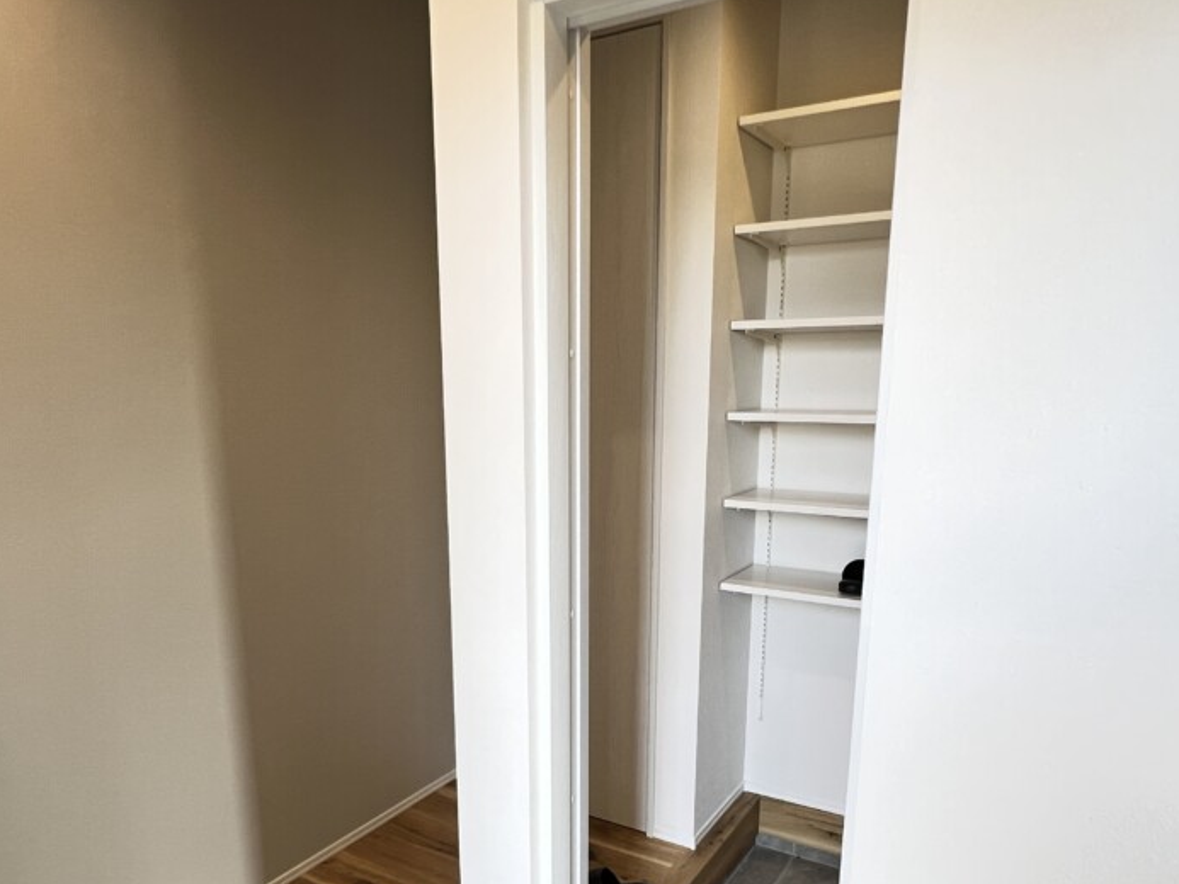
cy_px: 575
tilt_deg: -13.5
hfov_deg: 71.4
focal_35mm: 24
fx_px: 818
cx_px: 534
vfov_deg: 55.9
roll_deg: +1.0
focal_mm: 1.57
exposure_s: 1/99
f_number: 1.8
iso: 200
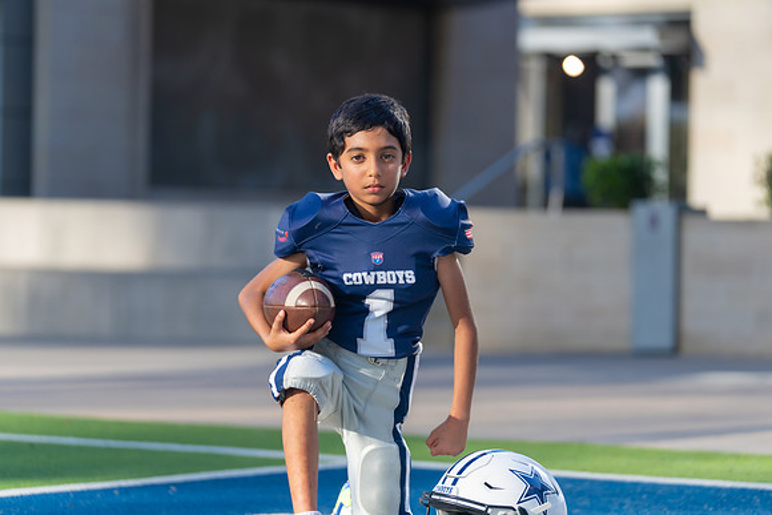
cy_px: 258
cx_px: 386
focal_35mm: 137
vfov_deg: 10.0
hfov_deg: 15.0
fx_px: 2938
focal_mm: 137
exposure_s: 1/500
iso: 100
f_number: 3.2
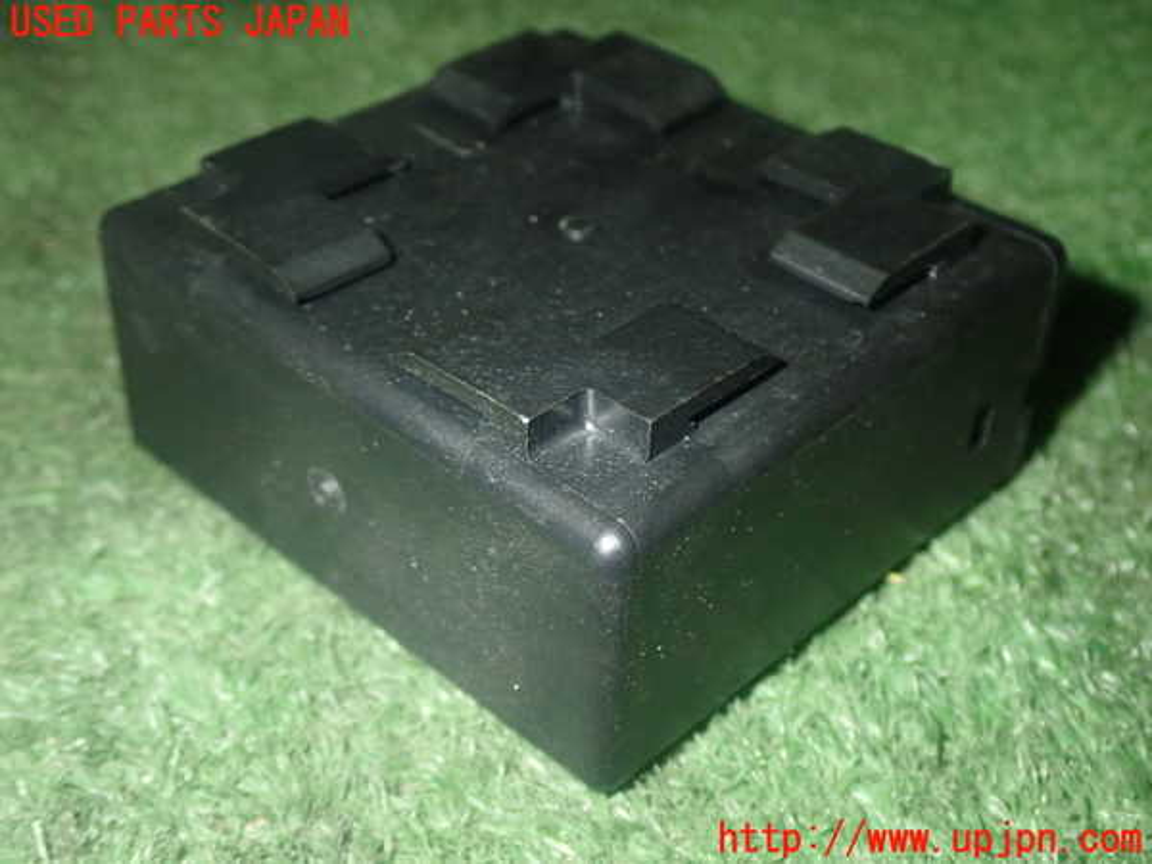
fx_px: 1664
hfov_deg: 38.2
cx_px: 576
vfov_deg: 29.1
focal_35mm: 50
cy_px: 432
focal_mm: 9.01
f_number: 9
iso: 800
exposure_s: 1/50
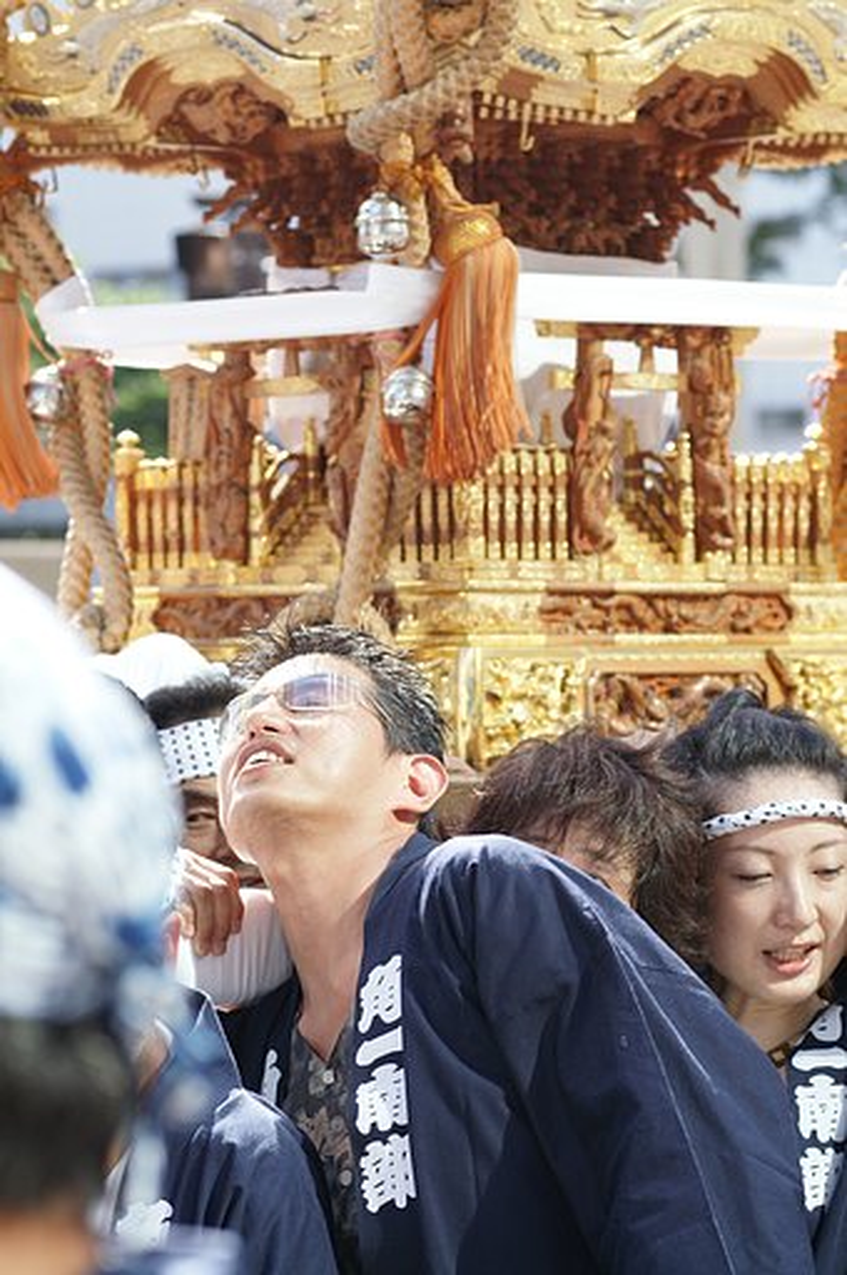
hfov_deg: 10.1
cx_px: 424
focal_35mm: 135
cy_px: 638
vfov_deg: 15.2
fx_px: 4777
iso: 250
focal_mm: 90
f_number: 5.6
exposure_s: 1/400
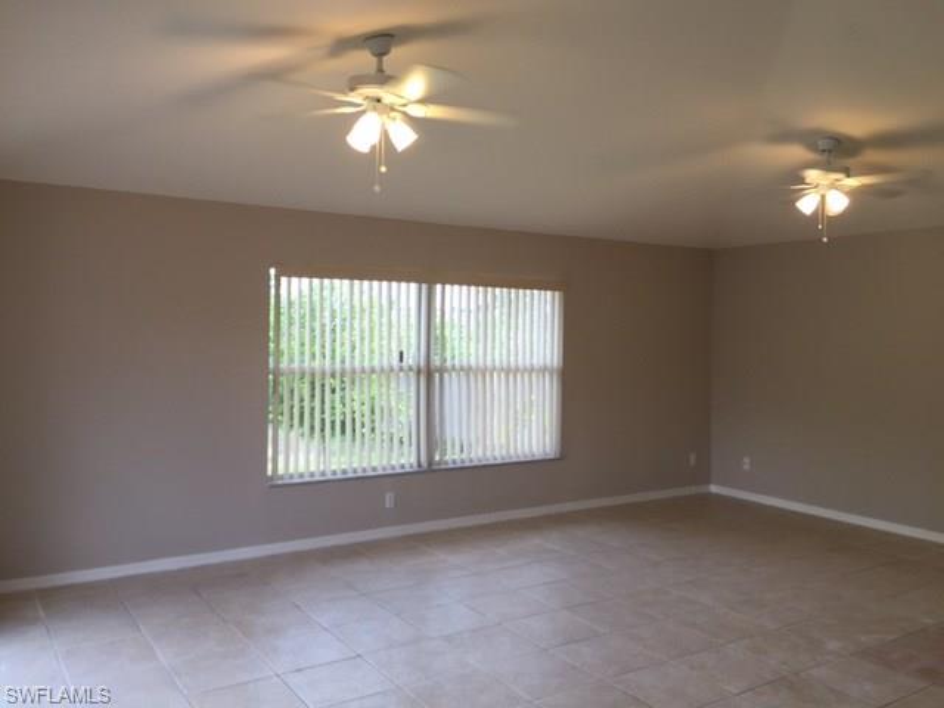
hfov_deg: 61.7
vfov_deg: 48.2
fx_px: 791
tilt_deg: +0.5
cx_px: 472
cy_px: 354
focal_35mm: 29
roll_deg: -2.5
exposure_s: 1/60
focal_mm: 4.15
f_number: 2.2
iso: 32
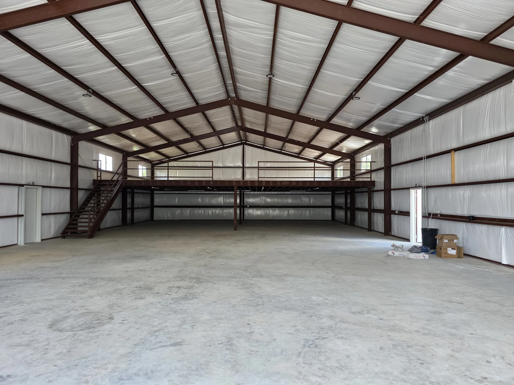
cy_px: 192
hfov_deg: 73.9
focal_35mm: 23
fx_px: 342
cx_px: 257
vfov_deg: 58.9
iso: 200
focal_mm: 6.3
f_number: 1.7
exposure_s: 1/180
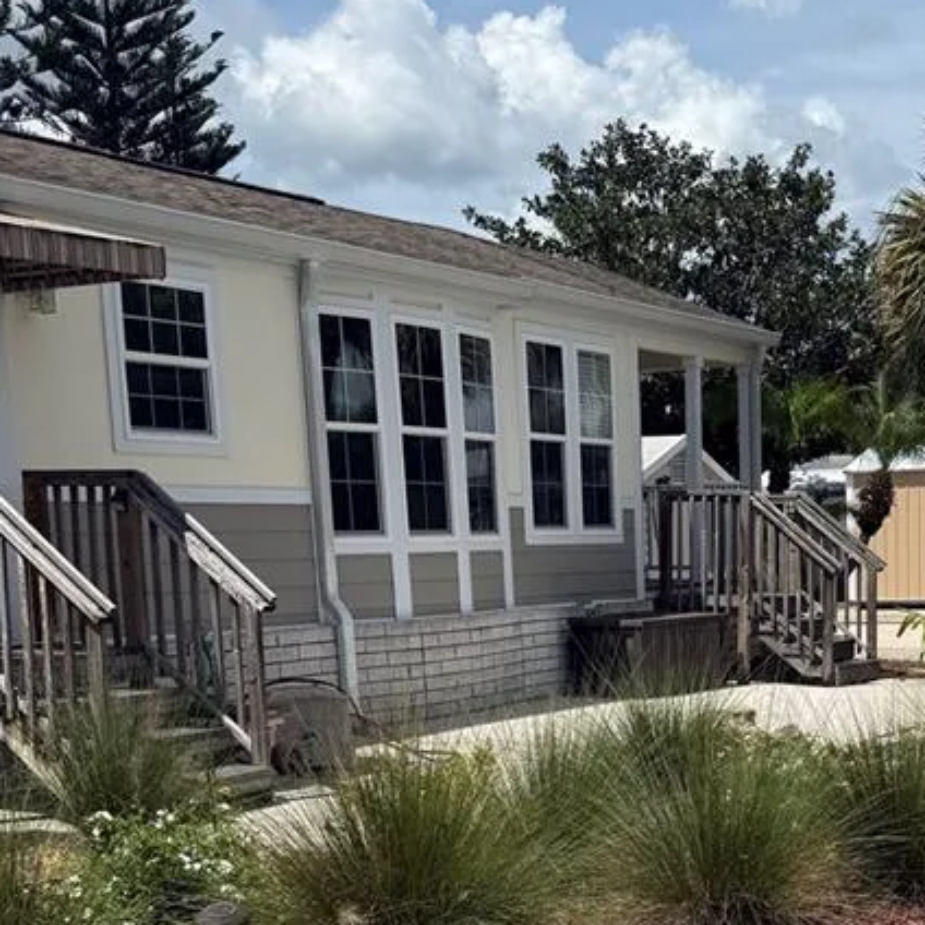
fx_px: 1814
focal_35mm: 60
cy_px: 879
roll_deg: +1.0
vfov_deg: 27.3
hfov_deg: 27.8
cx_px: 788
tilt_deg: -11.3
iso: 80
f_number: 1.78
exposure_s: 1/6711
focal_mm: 6.76
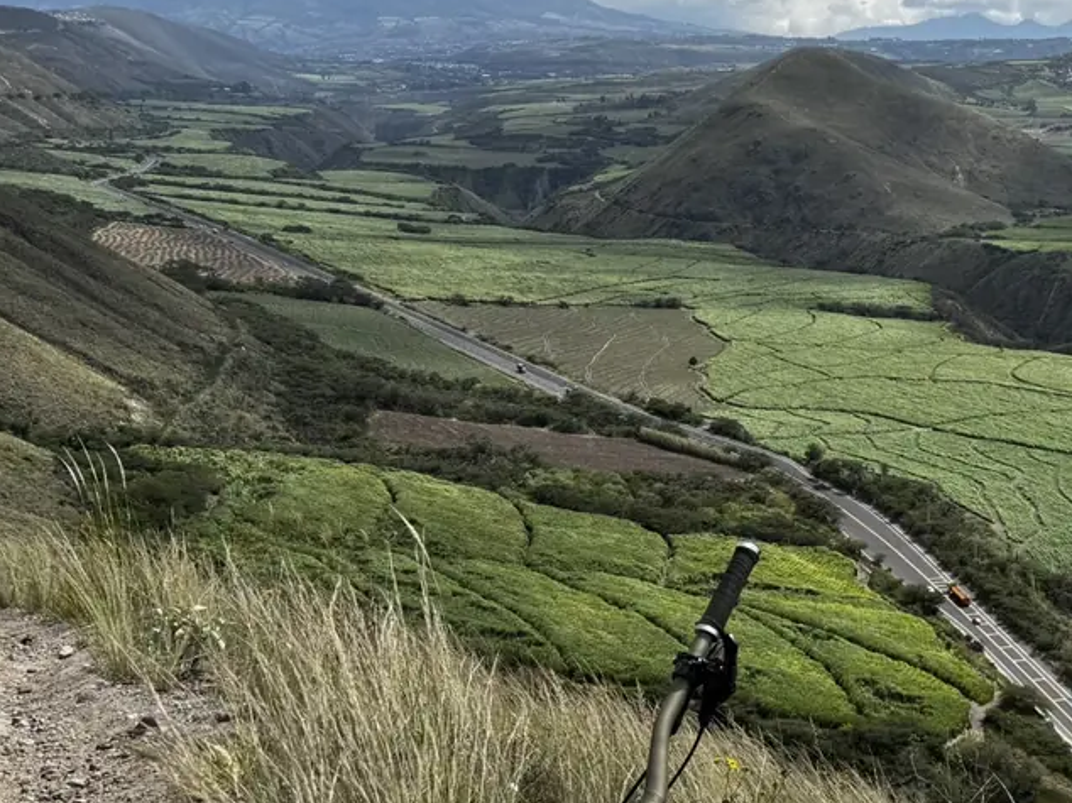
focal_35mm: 53
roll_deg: +0.1
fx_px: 1641
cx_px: 911
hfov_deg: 34.6
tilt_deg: -15.2
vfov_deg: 27.3
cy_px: 554
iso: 80
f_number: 1.78
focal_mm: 6.76
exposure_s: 1/4608
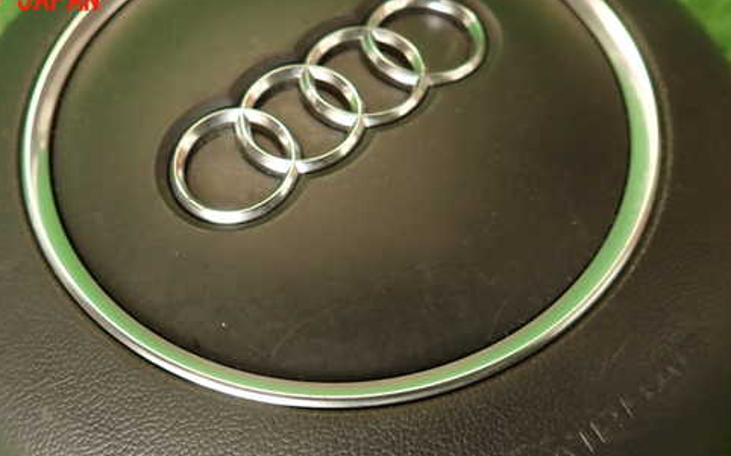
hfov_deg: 57.5
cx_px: 279
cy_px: 323
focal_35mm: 33
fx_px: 657
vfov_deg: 37.7
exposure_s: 1/60
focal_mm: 4.5
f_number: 2
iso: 200
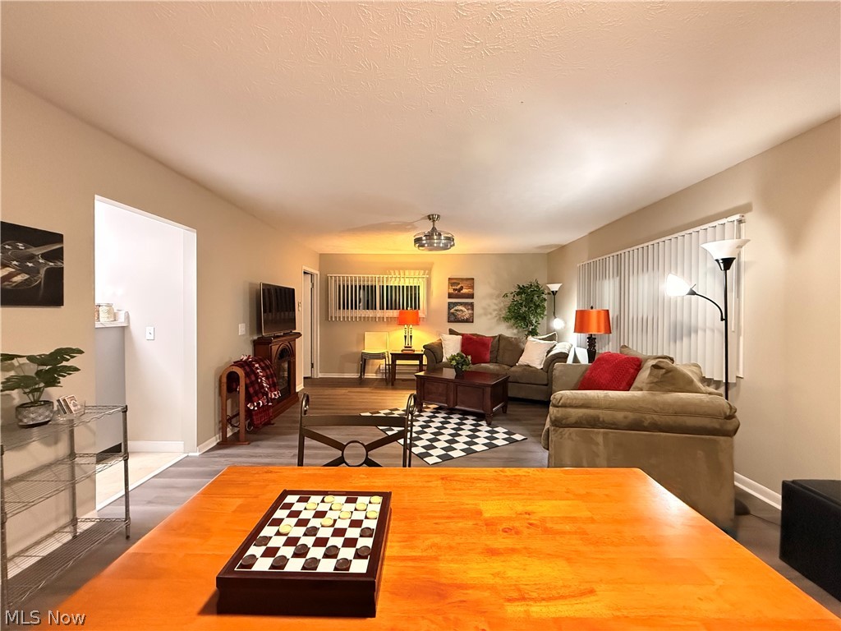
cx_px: 420
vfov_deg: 85.7
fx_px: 340
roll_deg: -0.6
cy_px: 316
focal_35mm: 14
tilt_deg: -0.9
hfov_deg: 102.1
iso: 1250
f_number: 2.2
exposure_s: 1/60
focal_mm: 2.22
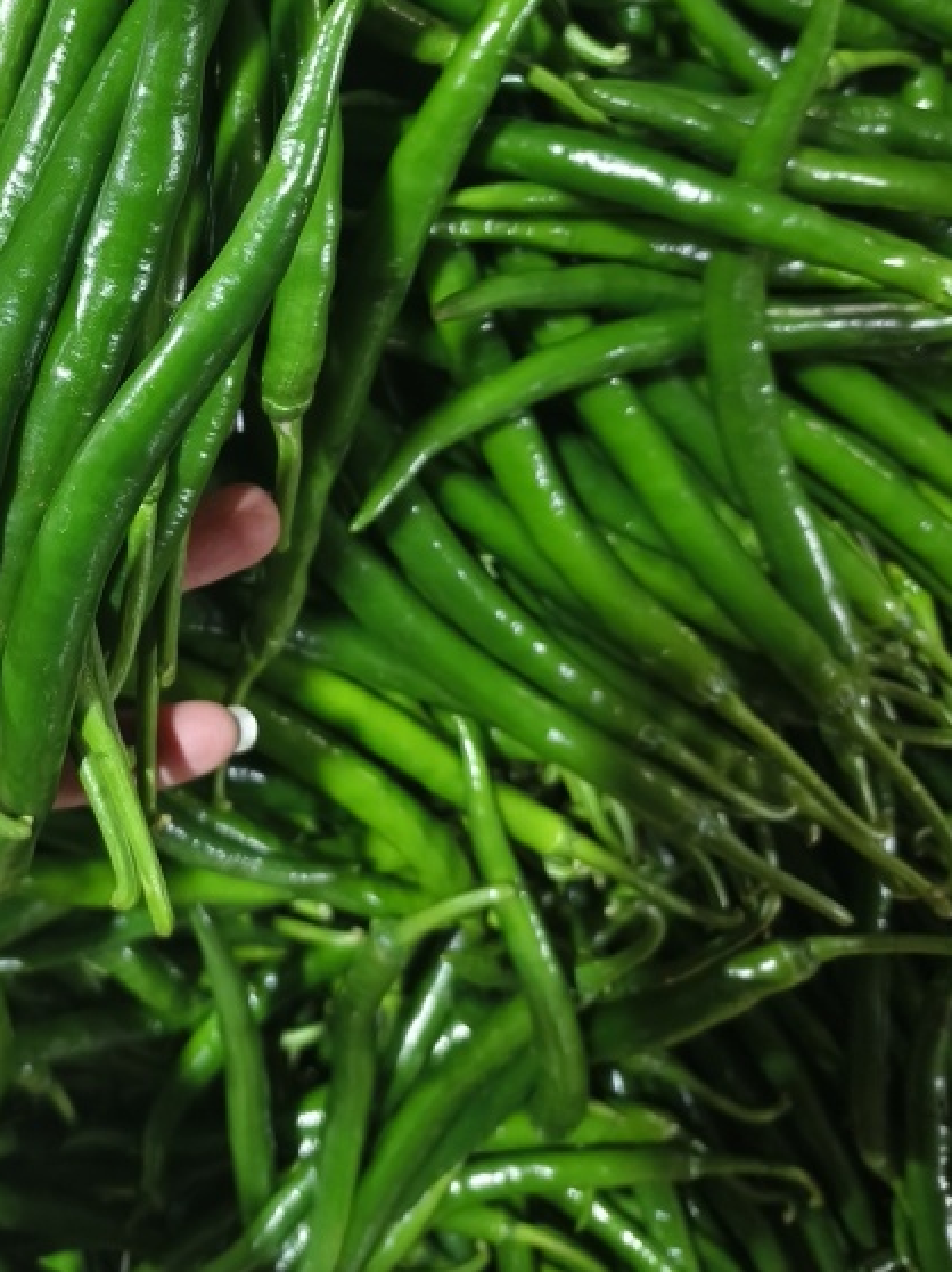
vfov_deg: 41.6
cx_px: 71
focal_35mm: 44
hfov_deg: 31.1
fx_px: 1615
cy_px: 302
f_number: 1.75
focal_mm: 5.5
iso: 1470
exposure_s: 1/33.3
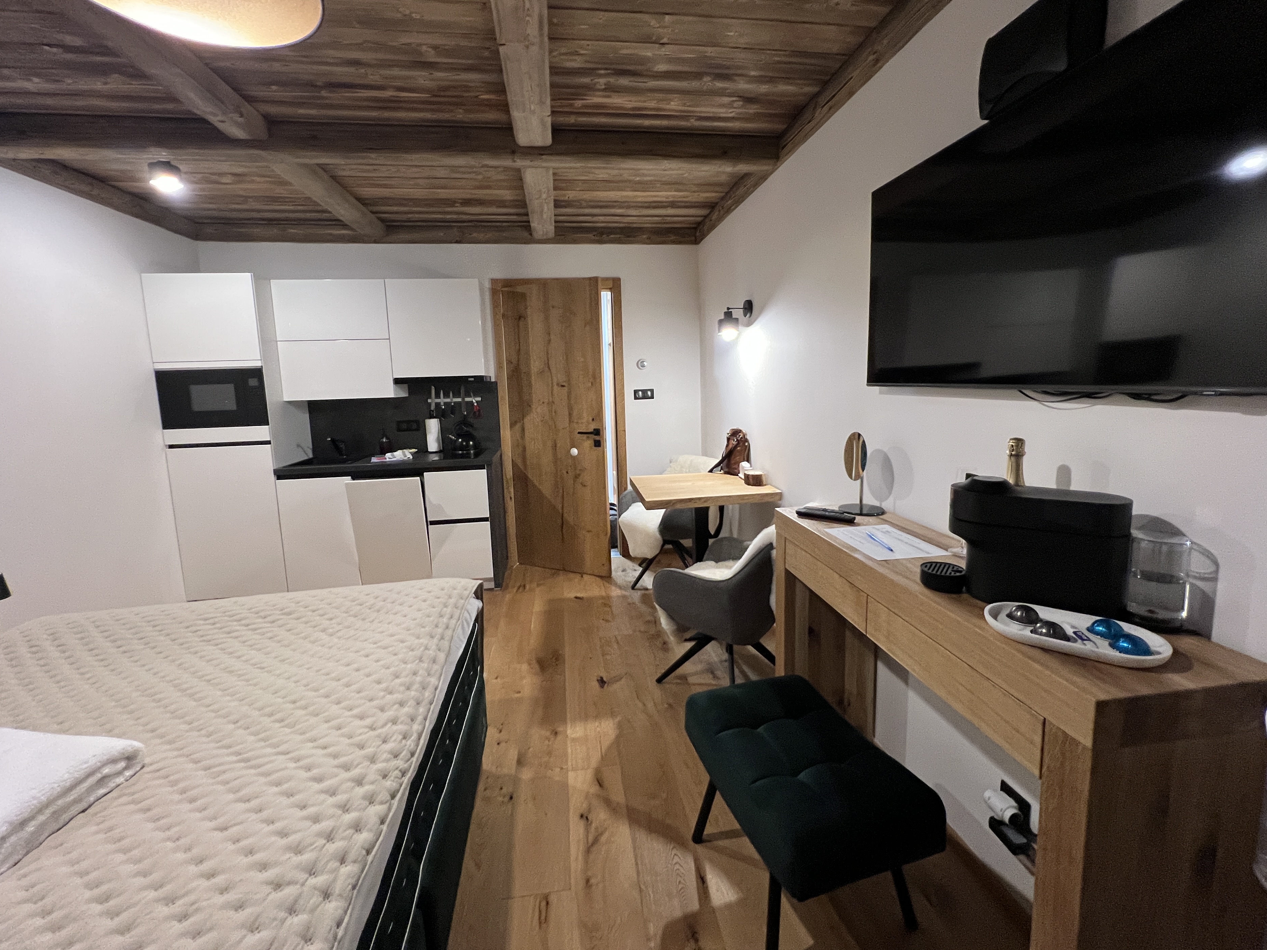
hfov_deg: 102.1
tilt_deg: -8.0
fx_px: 512
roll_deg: +2.0
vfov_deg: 85.6
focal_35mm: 14
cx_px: 636
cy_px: 452
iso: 320
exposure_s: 1/50
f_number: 1.8
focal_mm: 1.57
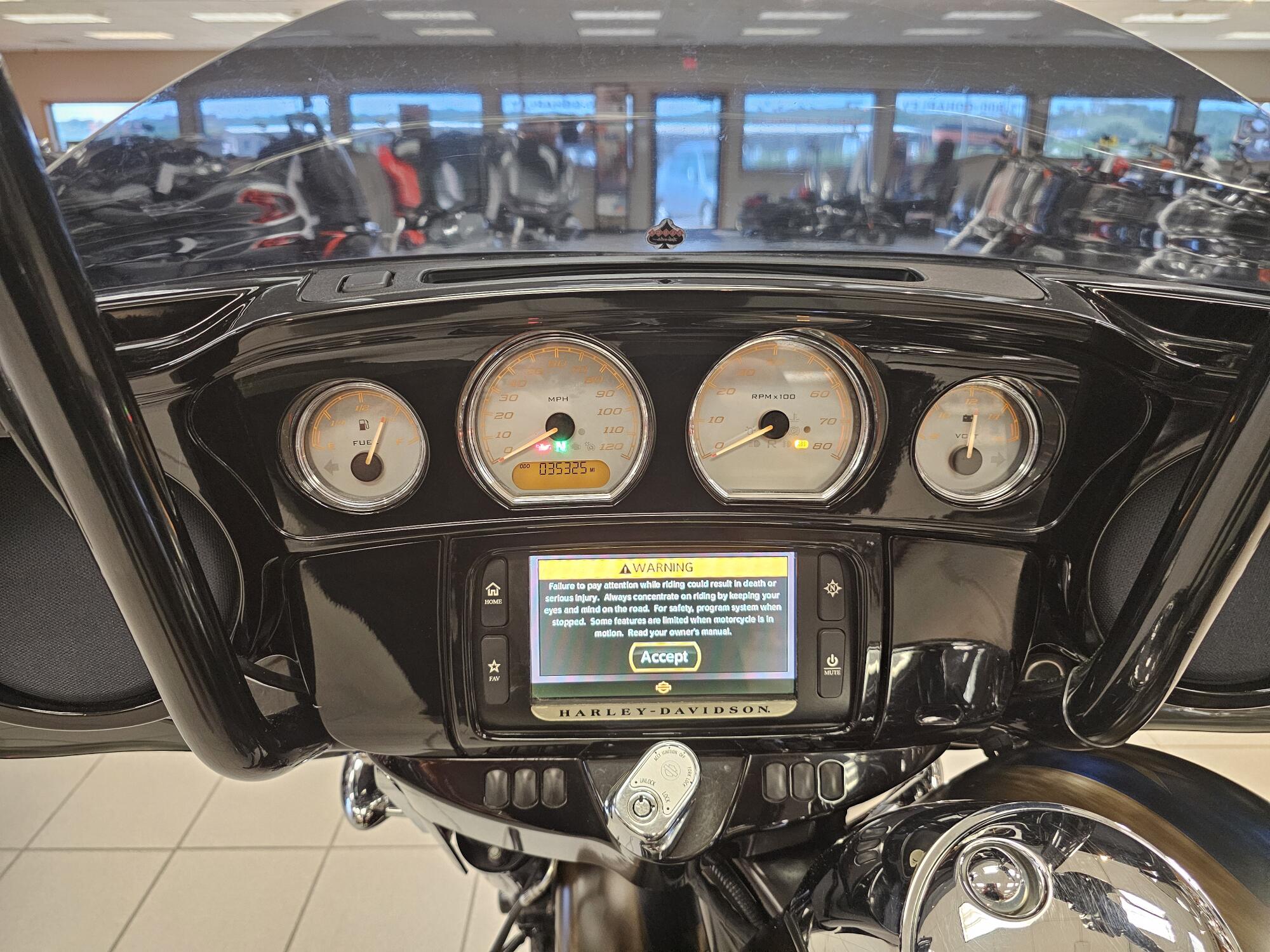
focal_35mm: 23
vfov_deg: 58.9
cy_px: 476
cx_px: 635
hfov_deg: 73.9
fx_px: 844
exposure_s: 1/120
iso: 800
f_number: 1.7
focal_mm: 6.3
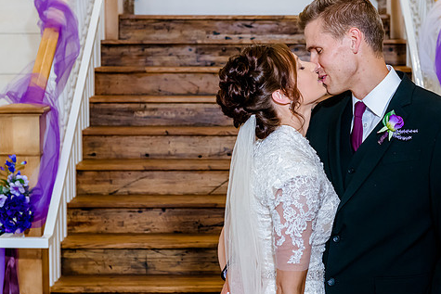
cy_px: 120
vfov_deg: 13.3
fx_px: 1262
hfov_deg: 19.8
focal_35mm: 103
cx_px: 282
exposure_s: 1/200
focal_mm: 70
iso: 2500
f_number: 6.3
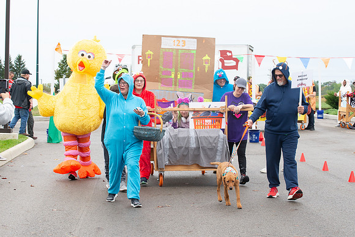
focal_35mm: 94
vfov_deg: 14.6
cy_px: 122
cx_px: 179
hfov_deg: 21.8
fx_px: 923
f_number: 10
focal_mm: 70
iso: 640
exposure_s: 1/160
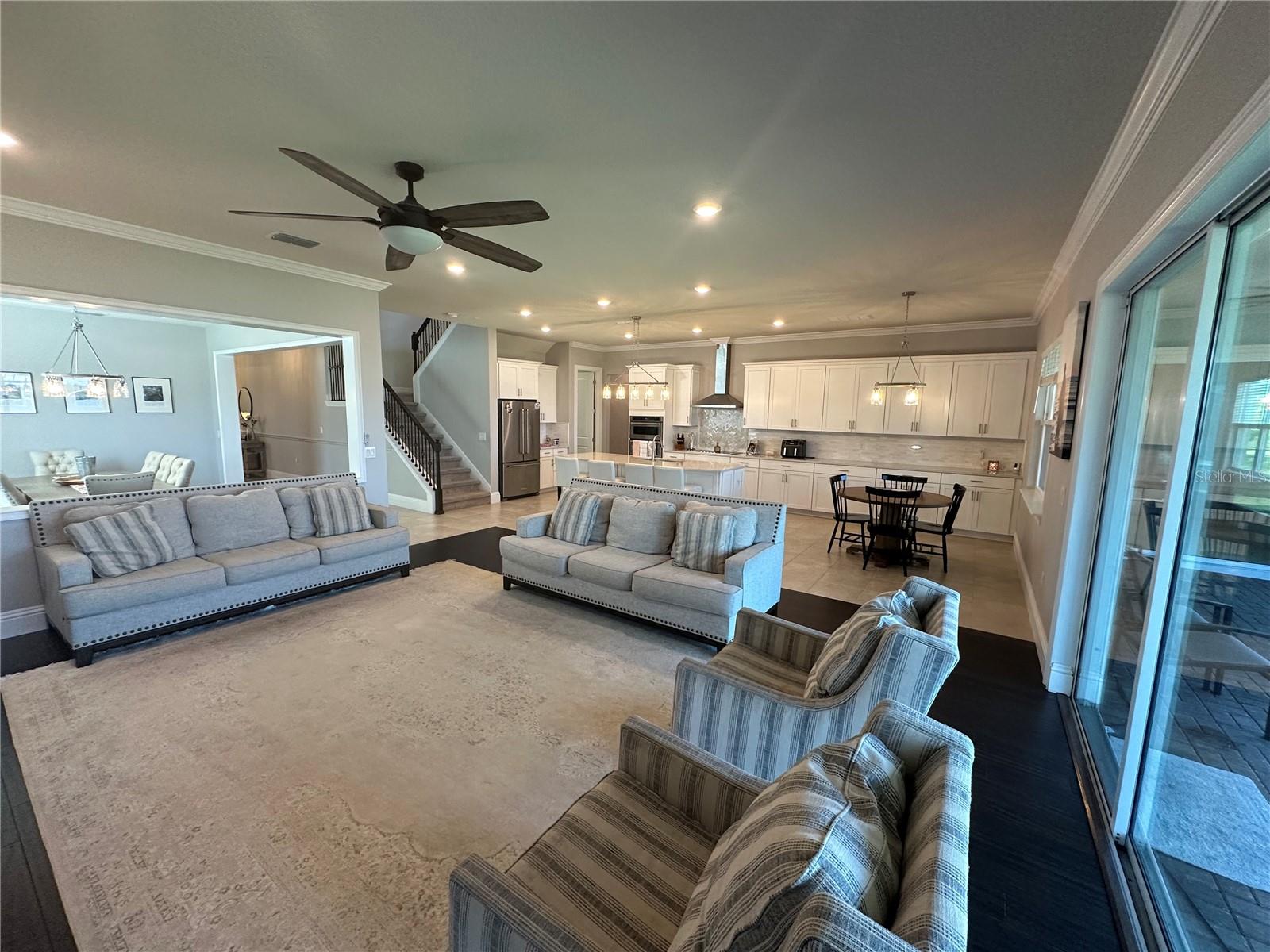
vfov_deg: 85.7
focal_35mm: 14
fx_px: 514
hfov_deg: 102.1
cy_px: 476
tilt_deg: -6.9
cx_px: 635
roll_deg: -1.3
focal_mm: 2.22
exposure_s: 1/120
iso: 250
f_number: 2.2
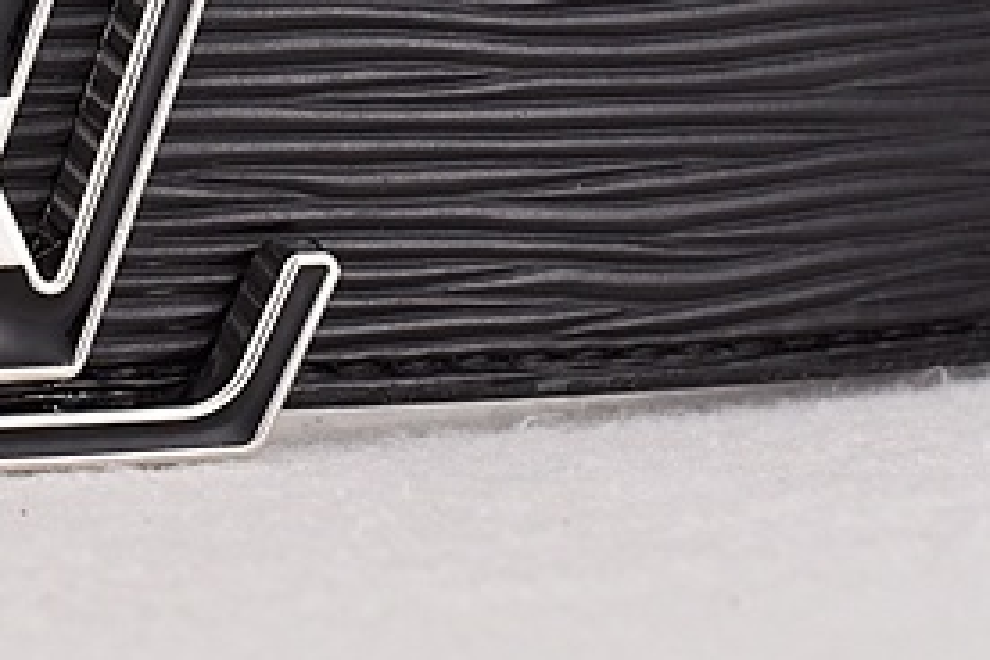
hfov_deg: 6.7
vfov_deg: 4.5
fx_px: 8359
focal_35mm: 304
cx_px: -352
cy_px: -90
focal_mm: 105
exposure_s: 1/125
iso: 1100
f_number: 16
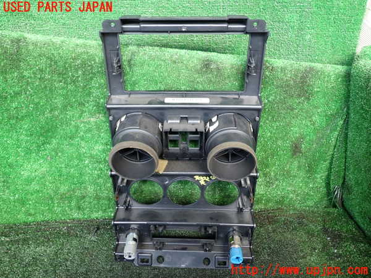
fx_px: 322
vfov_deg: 46.8
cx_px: 186
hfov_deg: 60.0
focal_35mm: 30
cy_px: 139
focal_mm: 5.4
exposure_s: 1/60
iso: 160
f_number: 2.3
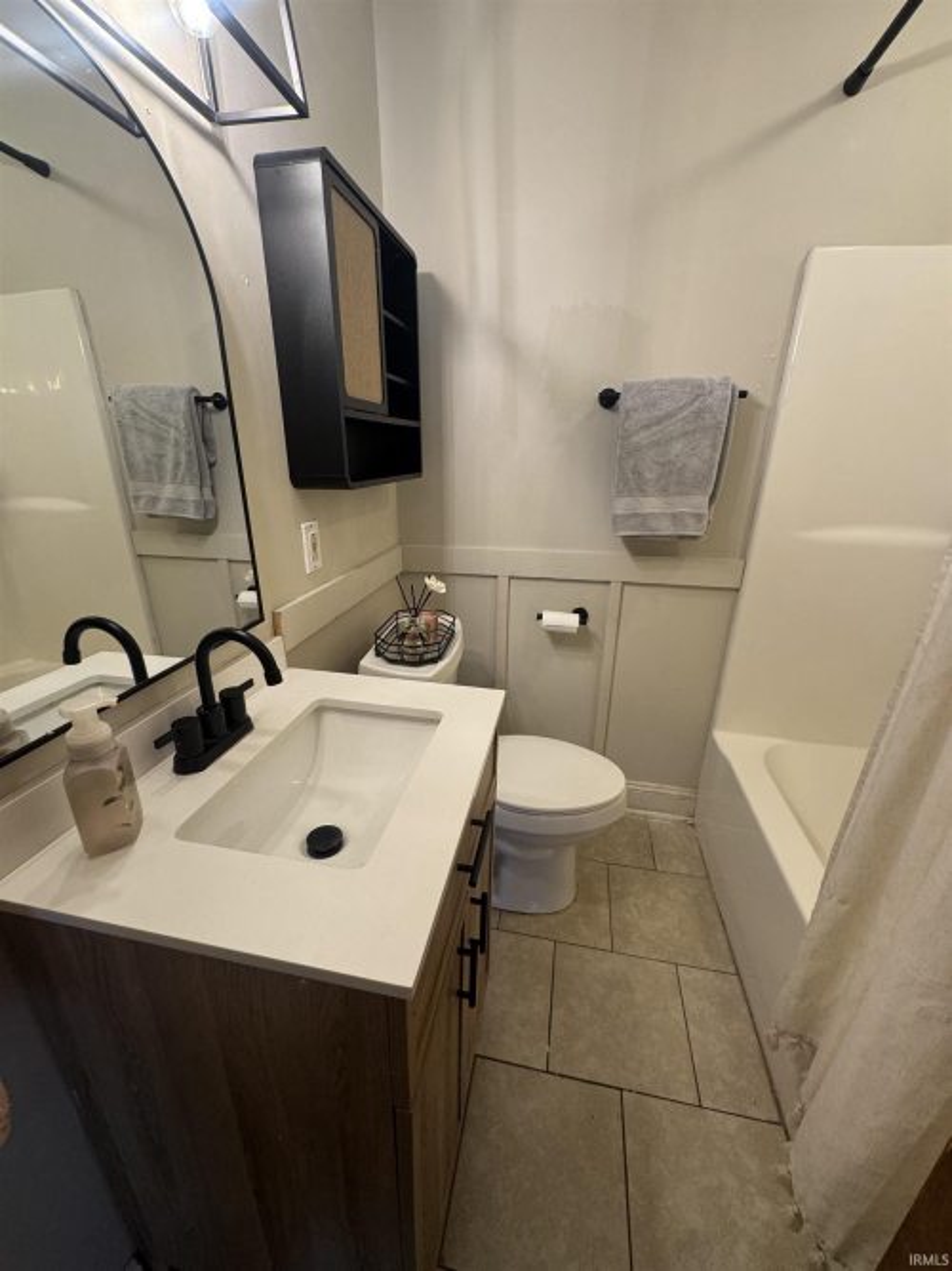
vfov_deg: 102.1
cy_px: 636
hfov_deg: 85.7
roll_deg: -0.3
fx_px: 514
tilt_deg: -19.7
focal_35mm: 14
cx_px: 476
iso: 160
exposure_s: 1/60
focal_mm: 2.22
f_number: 2.2
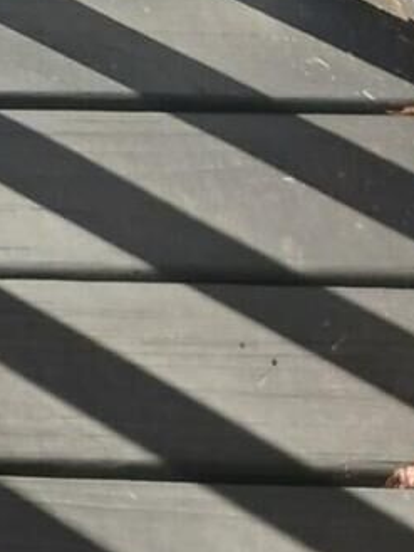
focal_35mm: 189
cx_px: -955
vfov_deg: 9.3
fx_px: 3012
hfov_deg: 6.9
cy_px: -775
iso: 20
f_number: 1.8
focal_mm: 4
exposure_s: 1/181
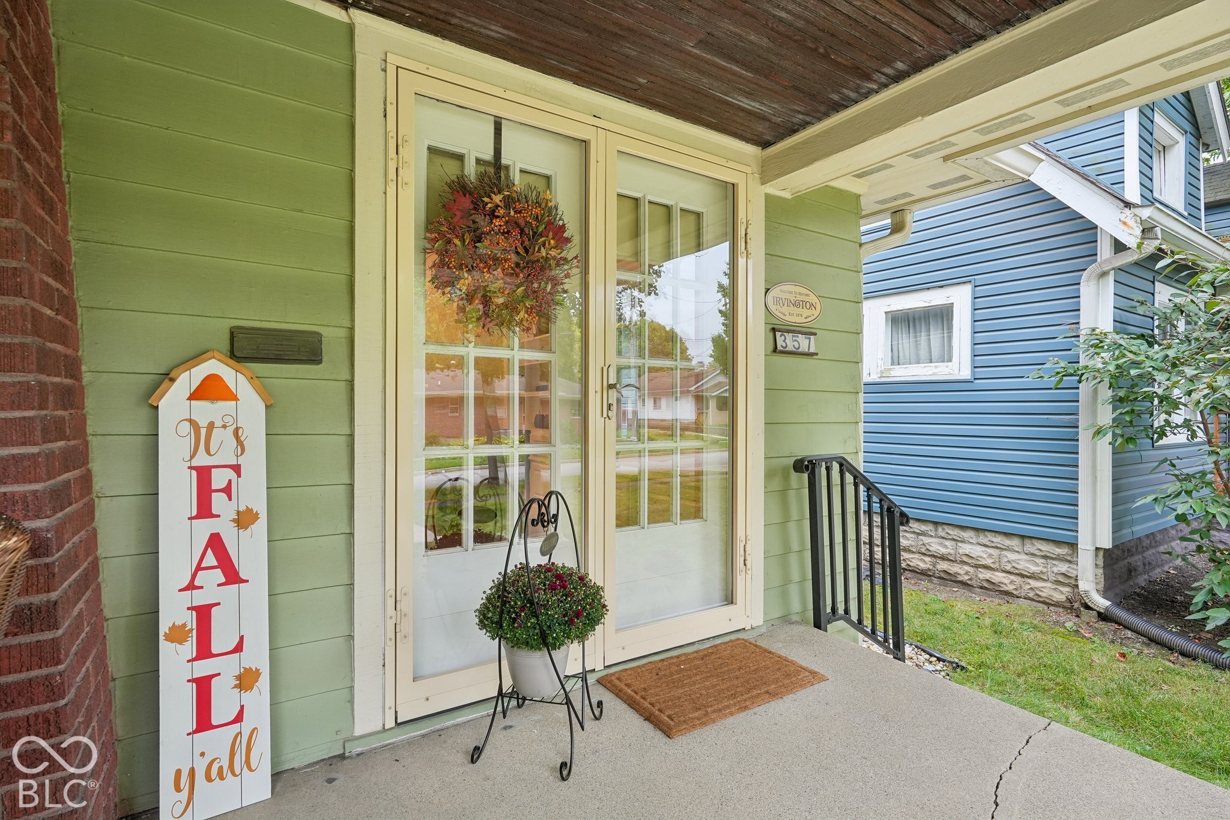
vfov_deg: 67.4
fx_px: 615
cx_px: 615
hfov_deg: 90.0
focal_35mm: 18
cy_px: 410
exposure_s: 1/30
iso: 400
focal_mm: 18
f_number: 8
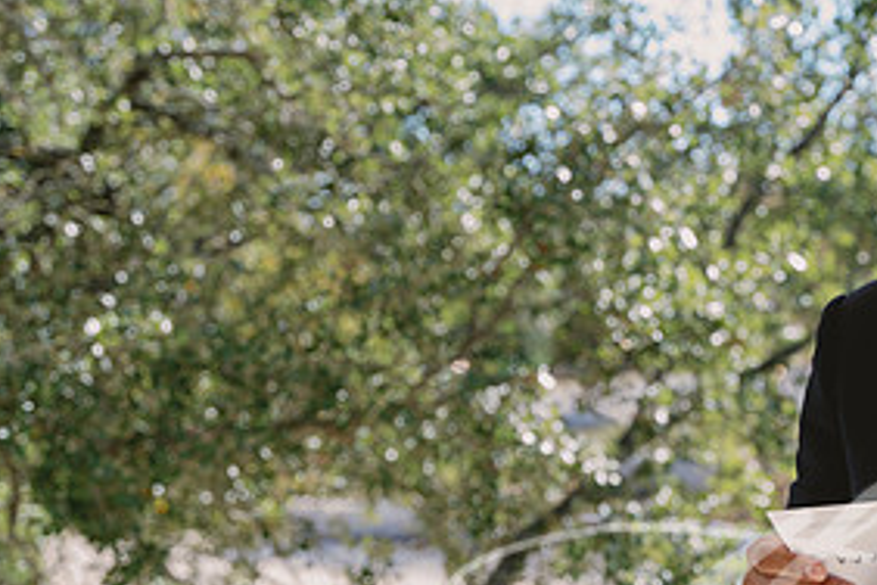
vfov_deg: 12.6
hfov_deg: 18.5
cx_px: 753
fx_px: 2655
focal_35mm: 109
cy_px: 221
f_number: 3.5
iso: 80
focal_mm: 47.2
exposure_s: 1/250
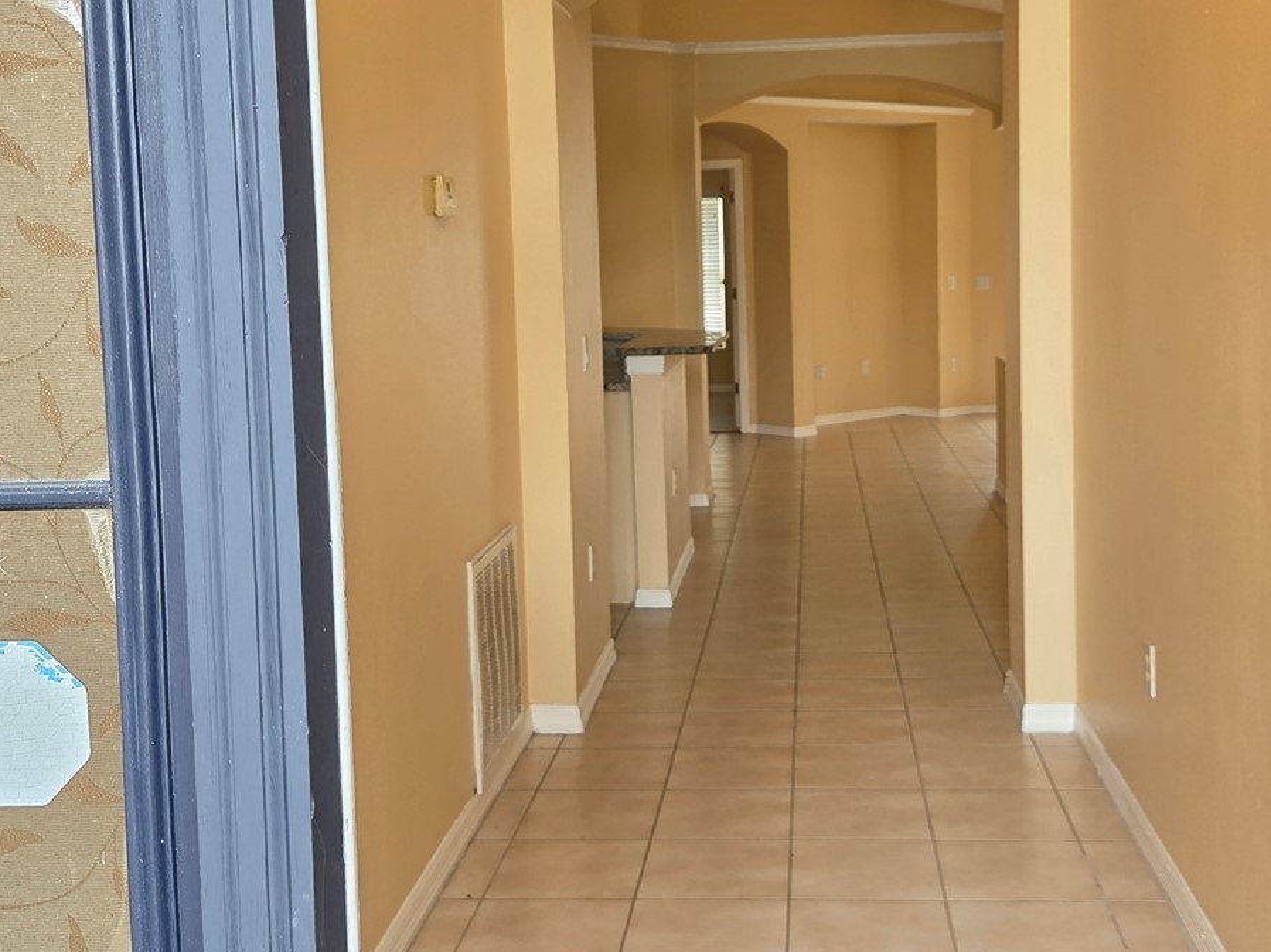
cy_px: 396
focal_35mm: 41
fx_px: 1505
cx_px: 719
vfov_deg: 35.0
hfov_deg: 45.7
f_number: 1.8
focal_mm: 5.4
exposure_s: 1/120
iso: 80
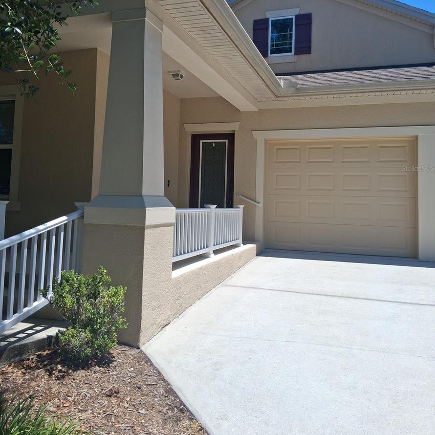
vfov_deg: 52.1
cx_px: 216
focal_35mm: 31
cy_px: 168
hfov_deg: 52.5
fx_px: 441
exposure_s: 1/564
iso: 25
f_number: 1.8
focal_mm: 3.98
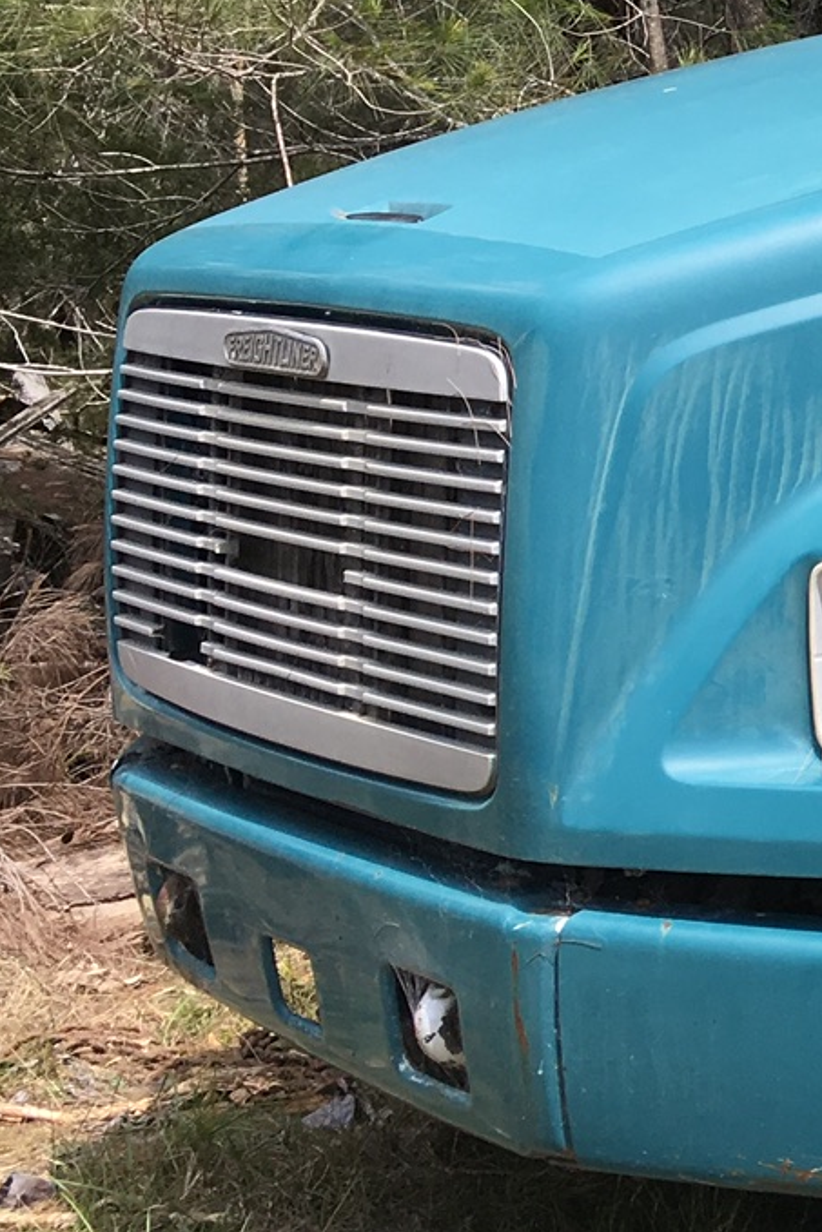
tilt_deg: -3.2
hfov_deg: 12.6
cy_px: 376
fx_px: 3115
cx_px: 1811
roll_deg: -2.2
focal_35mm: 91
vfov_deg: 22.2
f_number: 2.2
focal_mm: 4.15
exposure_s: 1/578
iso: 25
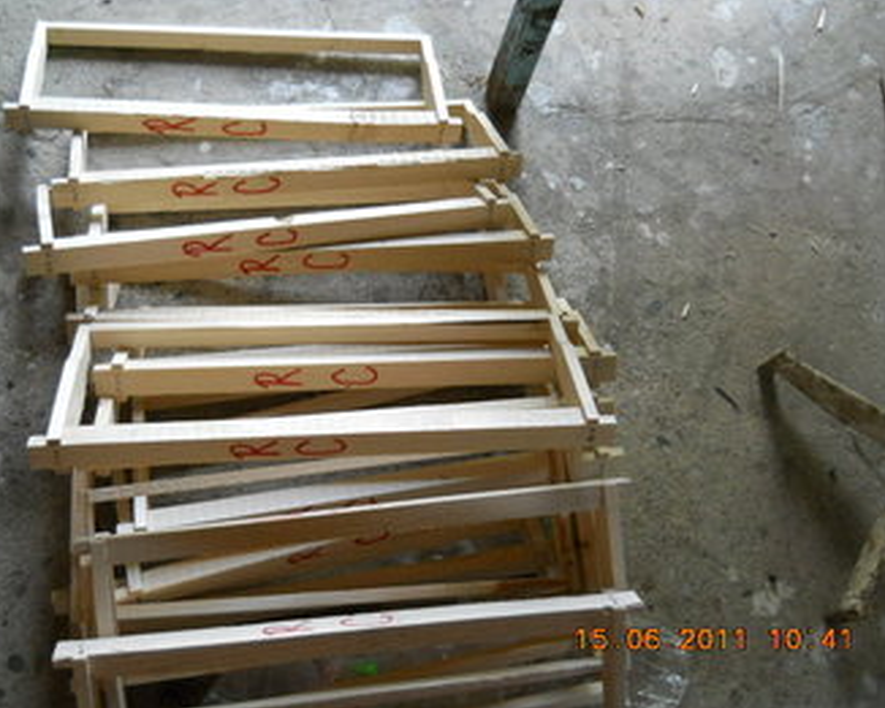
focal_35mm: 43
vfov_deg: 34.9
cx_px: 418
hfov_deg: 42.9
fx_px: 1127
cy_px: 354
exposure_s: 1/80
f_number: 3.1
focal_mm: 6.72
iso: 400
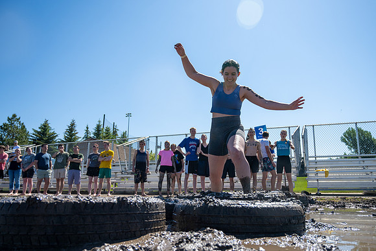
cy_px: 121
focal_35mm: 30
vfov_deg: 43.0
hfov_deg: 60.8
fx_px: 318
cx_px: 216
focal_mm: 26.5
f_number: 4
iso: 100
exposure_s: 1/1250
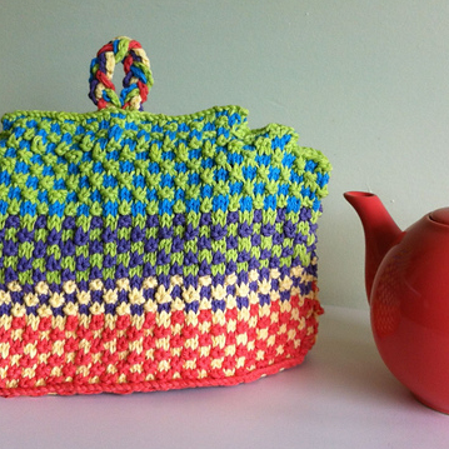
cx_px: 274
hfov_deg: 31.0
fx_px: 807
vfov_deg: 31.1
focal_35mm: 55
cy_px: 221
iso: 80
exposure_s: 1/40
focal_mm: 3.85
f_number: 2.8
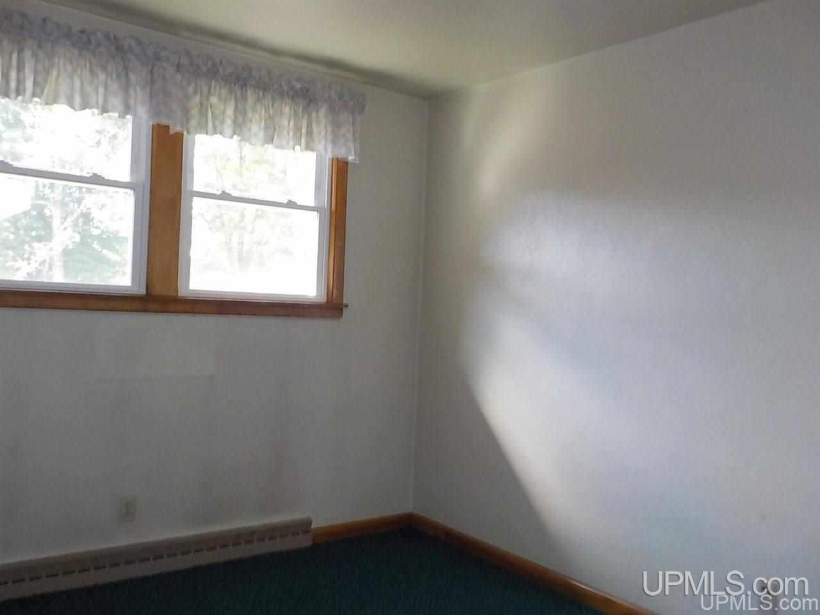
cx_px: 410
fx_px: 711
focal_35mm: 30
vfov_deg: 46.8
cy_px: 308
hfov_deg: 60.0
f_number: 3.3
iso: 360
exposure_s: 1/30
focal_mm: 4.1
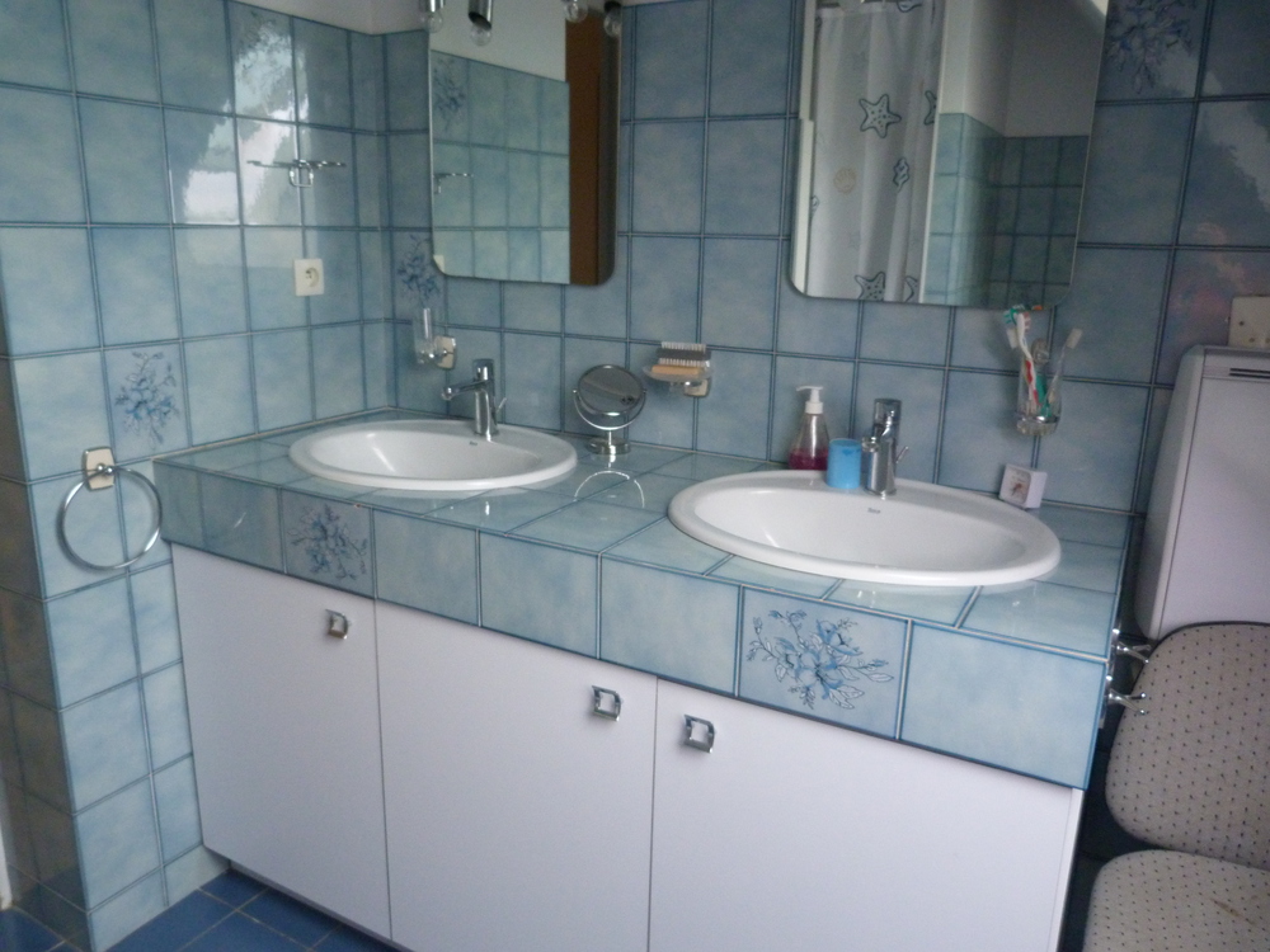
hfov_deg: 69.4
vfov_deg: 54.9
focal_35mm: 25
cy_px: 476
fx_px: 917
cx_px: 635
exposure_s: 1/30
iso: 400
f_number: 2.8
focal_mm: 4.5
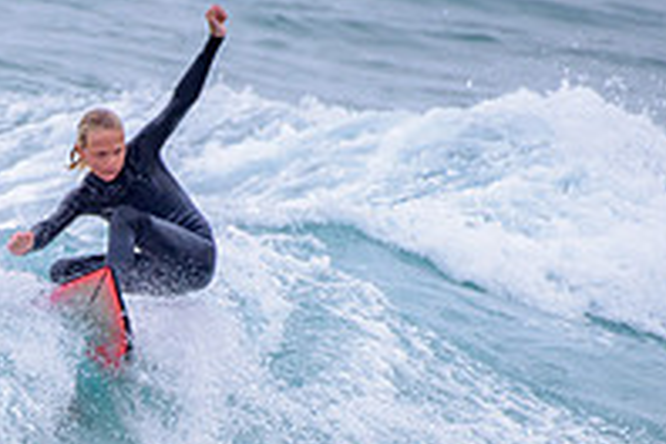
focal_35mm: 1793
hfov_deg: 1.2
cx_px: 16
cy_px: 352
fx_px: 33168
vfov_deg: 0.8
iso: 160
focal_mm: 500
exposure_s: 1/2000
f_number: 5.6
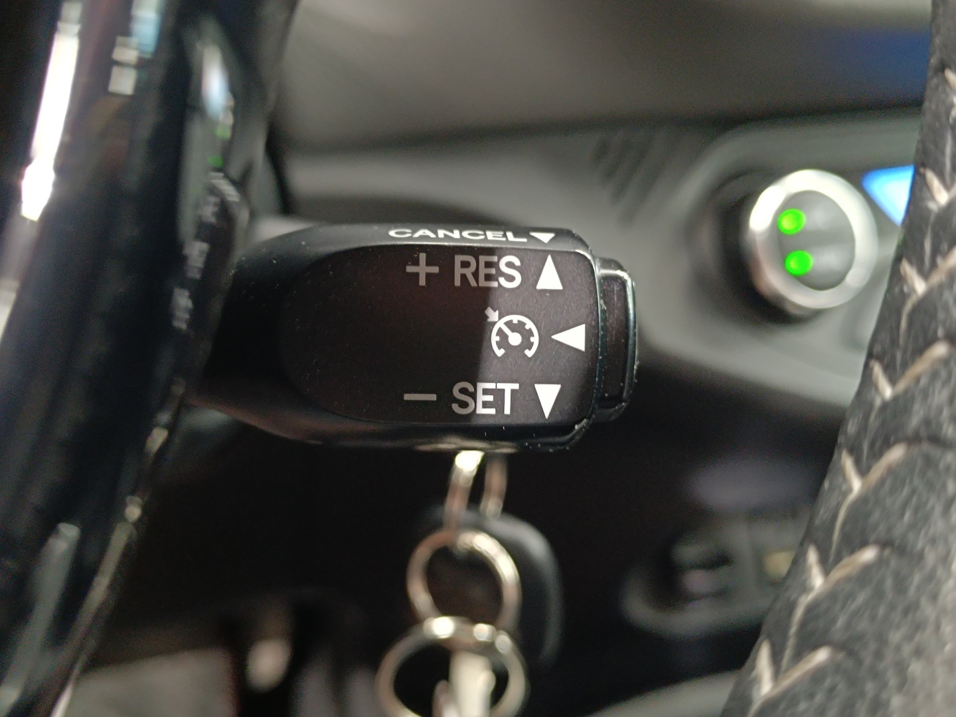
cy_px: 358
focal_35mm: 24
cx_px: 478
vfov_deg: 56.8
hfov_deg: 71.6
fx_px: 663
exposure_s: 1/25
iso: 1378
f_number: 1.88
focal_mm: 5.59
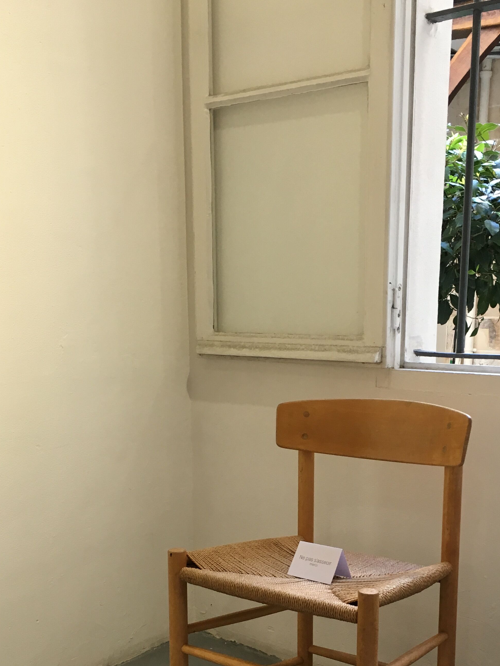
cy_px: 503
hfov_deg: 31.9
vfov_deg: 40.8
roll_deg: -0.9
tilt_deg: -11.8
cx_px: 331
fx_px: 867
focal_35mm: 45
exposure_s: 1/33
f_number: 2.2
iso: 80
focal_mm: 4.15
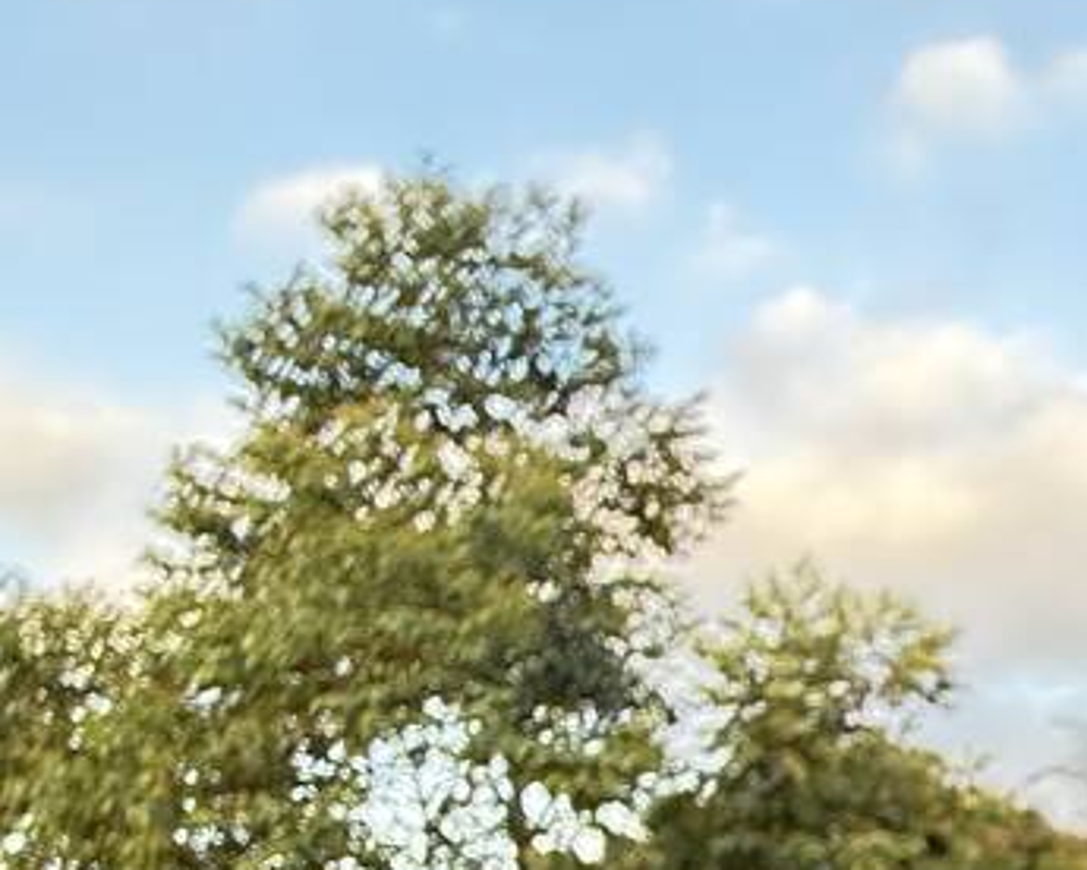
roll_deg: +0.5
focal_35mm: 57
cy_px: 1151
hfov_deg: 24.3
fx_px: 1834
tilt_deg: -1.1
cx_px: 1708
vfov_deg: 23.4
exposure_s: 1/99
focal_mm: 2.22
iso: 125
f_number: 2.2
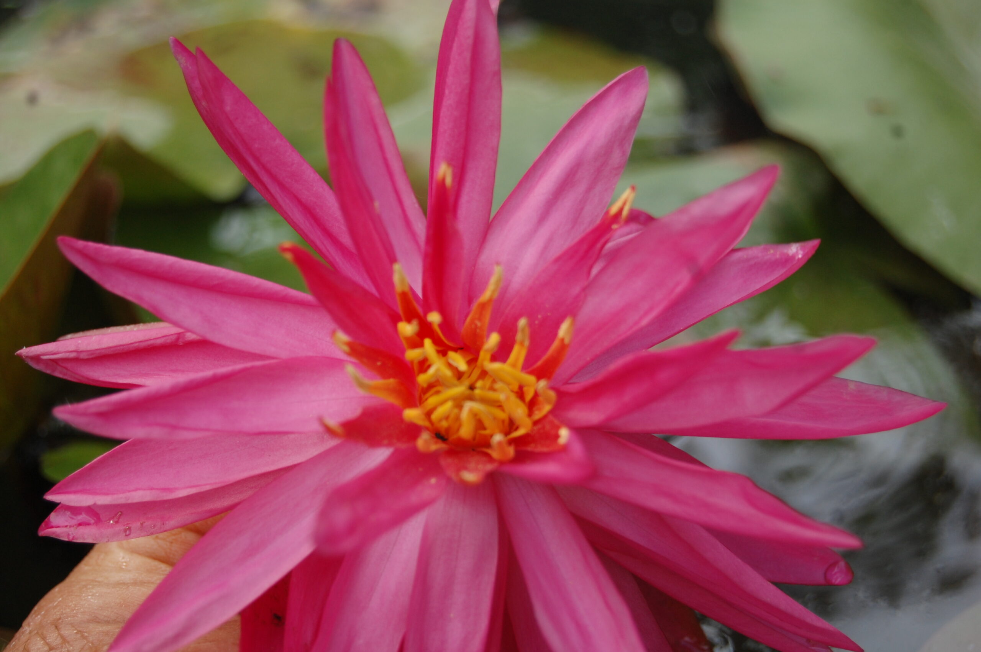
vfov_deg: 16.5
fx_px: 2246
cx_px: 490
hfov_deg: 24.6
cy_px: 326
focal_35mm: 82
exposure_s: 1/320
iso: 400
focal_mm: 55
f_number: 5.6
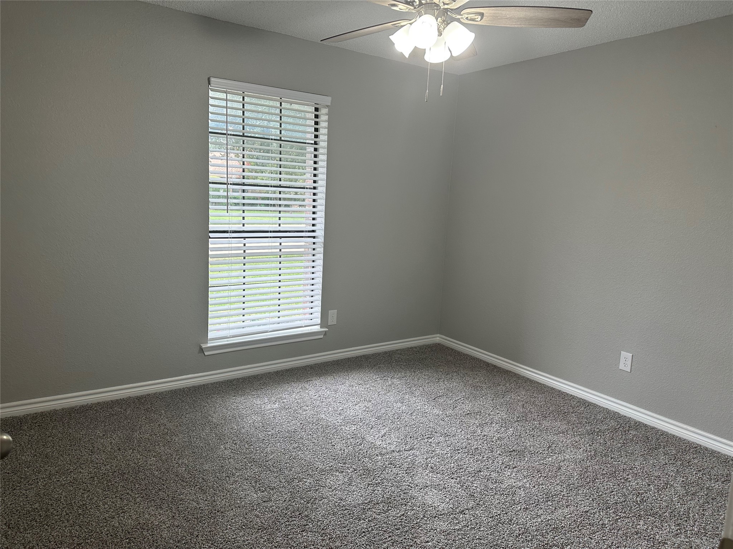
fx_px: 508
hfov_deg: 71.6
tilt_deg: -9.0
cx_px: 366
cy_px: 274
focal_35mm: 24
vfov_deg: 56.8
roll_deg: -3.4
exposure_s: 1/154
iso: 100
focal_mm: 6.86
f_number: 1.78
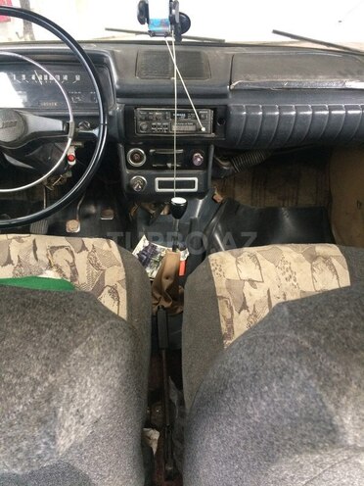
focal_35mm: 29
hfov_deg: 48.2
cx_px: 182
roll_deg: +0.8
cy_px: 243
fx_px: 407
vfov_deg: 61.7
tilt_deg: -33.0
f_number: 2.2
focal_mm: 4.15
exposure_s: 1/33
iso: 250
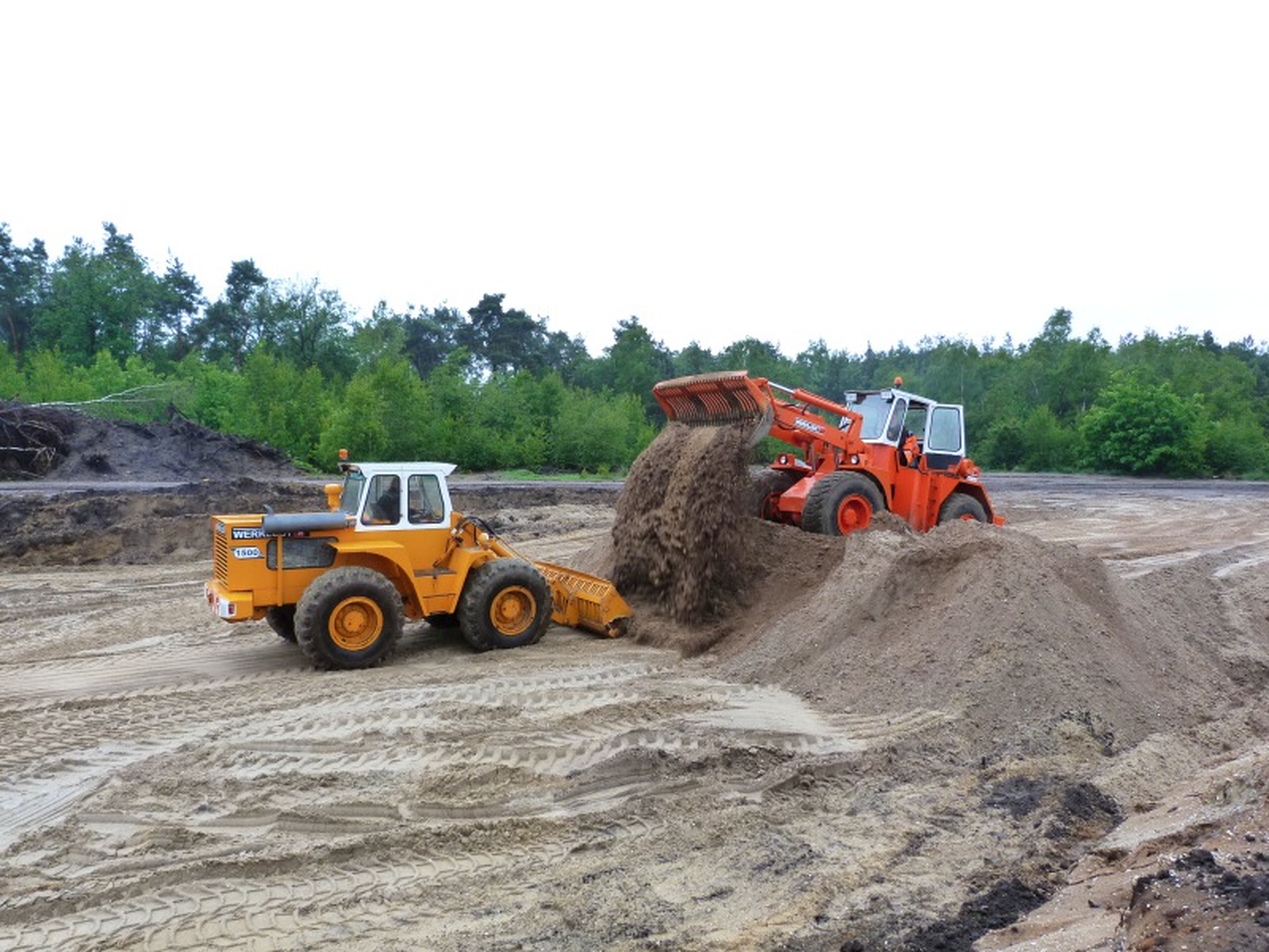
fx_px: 916
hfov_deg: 69.4
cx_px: 634
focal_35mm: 25
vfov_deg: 54.9
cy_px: 476
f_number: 3.6
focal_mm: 4.5
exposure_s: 1/100
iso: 125
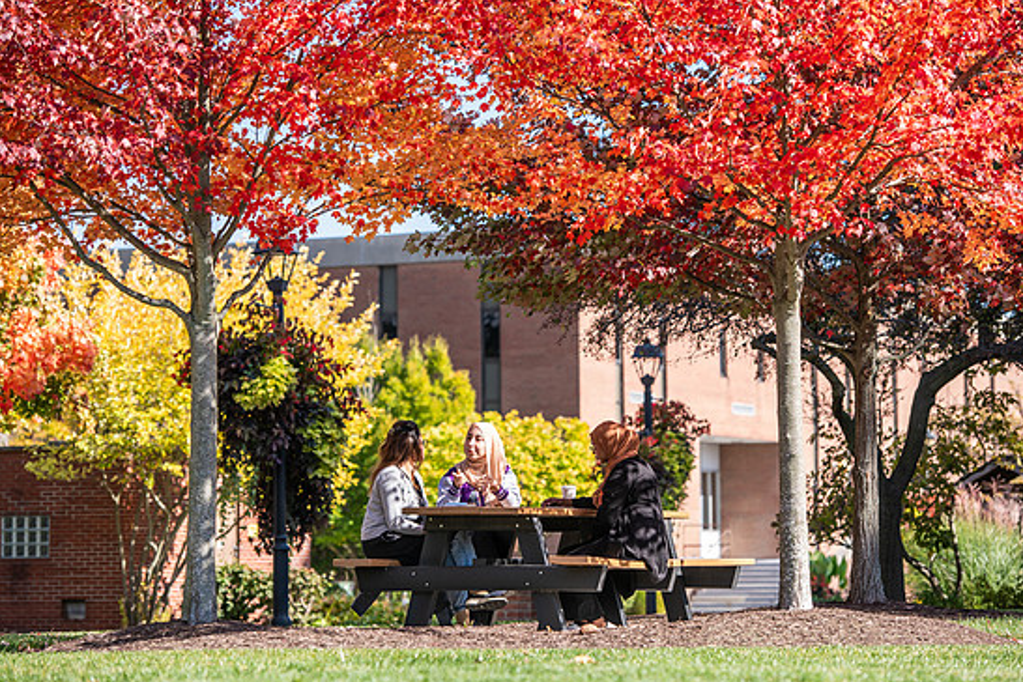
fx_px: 3496
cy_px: 337
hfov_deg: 16.6
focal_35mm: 123
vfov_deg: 11.2
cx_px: 511
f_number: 4
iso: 160
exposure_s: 1/500
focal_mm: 116
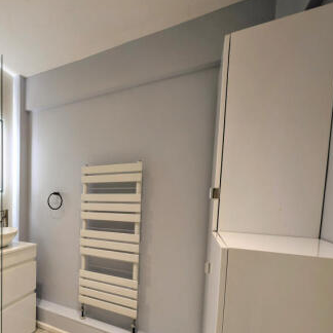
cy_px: 213
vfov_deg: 76.0
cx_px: 75
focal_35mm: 19
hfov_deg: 71.2
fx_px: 207
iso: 39
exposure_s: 1/56.8
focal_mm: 2.23
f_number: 1.95
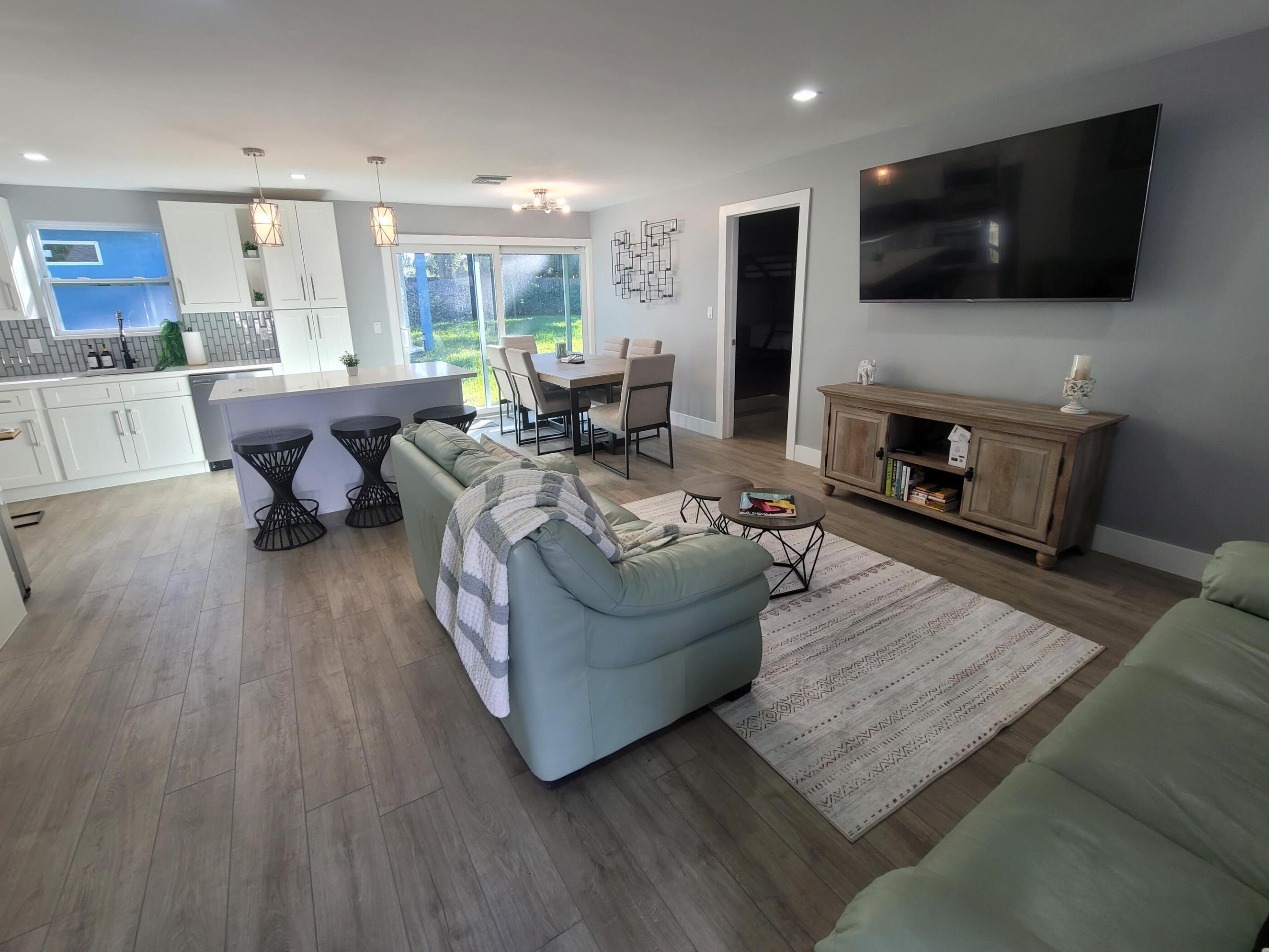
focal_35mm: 14
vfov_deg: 85.6
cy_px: 442
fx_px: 513
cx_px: 609
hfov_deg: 102.0
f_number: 2.2
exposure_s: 1/60
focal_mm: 2.2
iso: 64
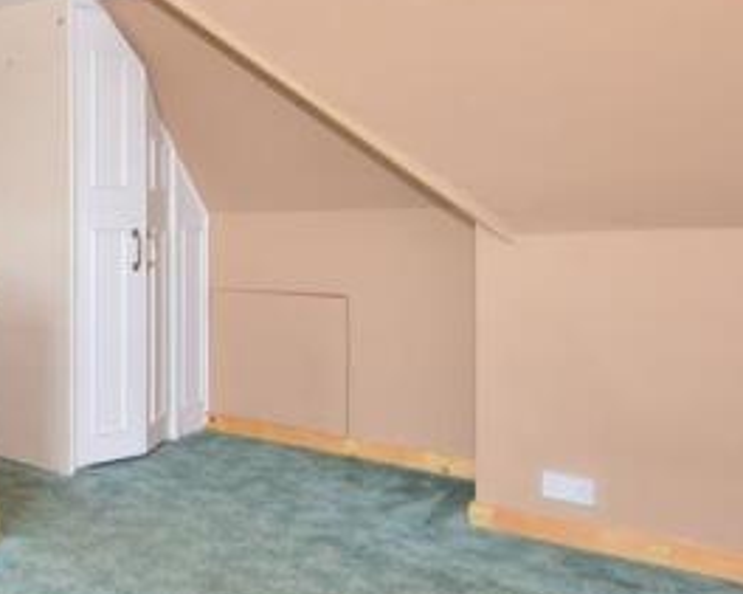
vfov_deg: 41.8
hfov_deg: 42.4
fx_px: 769
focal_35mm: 35
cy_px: 215
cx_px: -42
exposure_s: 1/100
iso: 400
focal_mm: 10
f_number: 5.6
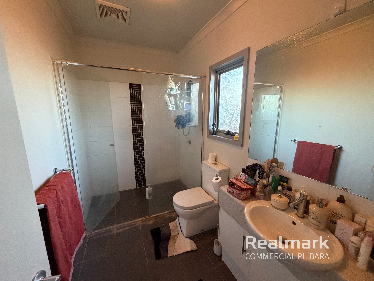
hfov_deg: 102.1
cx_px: 187
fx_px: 151
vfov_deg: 85.7
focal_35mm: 14
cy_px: 140
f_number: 2.2
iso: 400
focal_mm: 2.22
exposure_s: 1/50
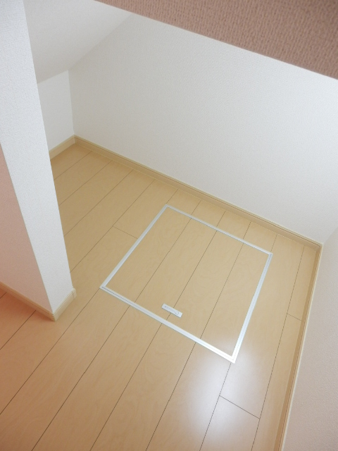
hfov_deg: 56.8
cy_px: 226
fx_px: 312
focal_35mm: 24
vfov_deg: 71.6
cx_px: 169
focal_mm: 4.2
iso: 250
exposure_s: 1/30
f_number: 3
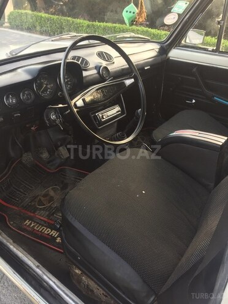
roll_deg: -3.3
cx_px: 114
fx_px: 255
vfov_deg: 61.7
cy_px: 152
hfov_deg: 48.2
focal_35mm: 29
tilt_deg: -30.8
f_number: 2.2
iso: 32
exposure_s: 1/50
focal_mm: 4.15
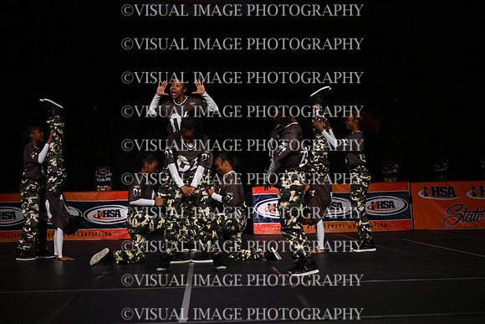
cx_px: 242
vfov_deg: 14.3
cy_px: 162
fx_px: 1294
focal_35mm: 96
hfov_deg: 21.2
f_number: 4
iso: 6400
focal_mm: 96
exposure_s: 1/1000
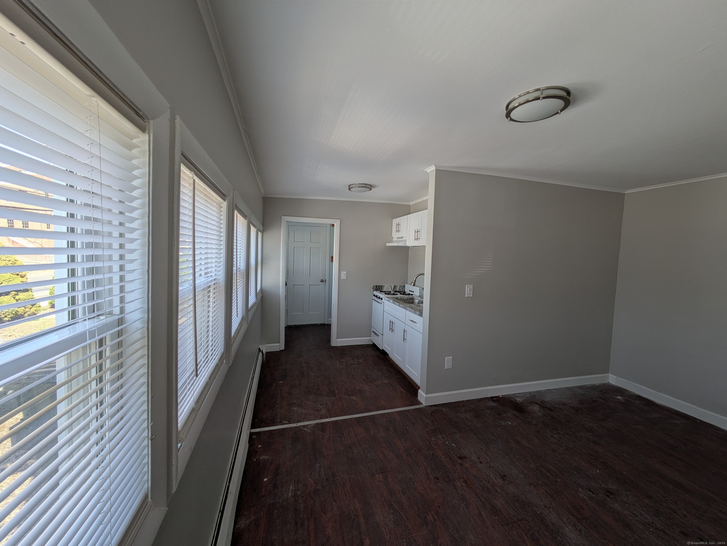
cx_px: 364
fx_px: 294
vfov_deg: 85.7
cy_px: 273
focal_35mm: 14
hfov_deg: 102.0
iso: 45
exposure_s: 1/257
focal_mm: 1.83
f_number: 2.2
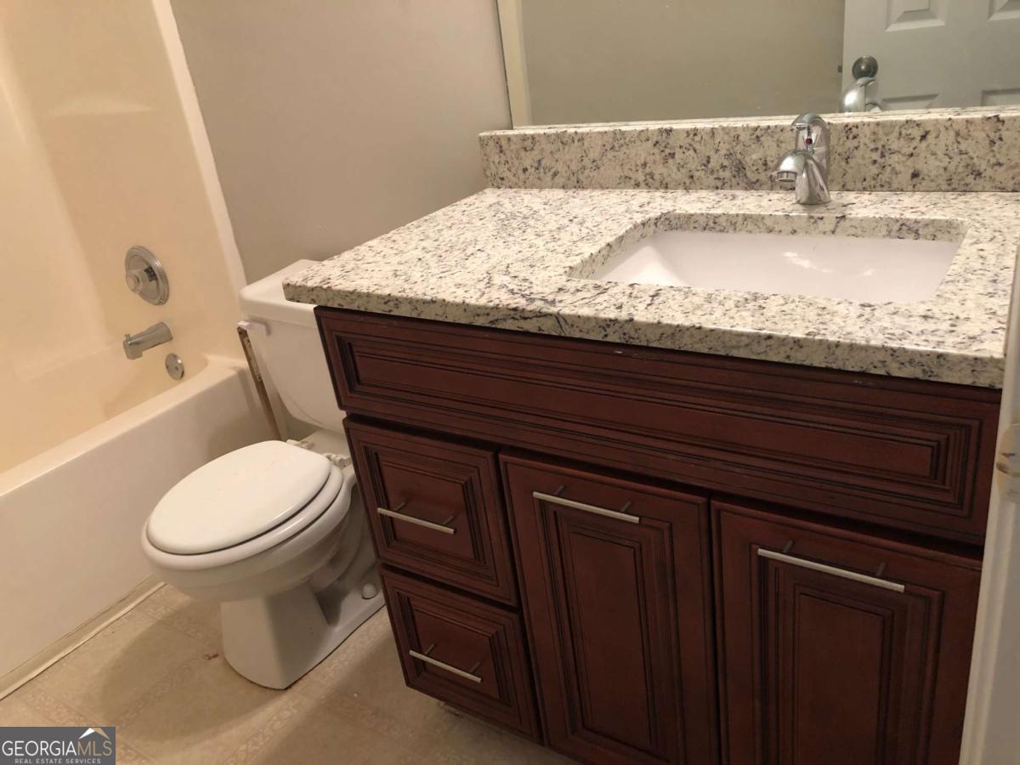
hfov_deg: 63.4
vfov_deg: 49.7
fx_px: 825
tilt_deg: -24.3
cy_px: 382
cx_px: 510
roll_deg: +8.1
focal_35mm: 28
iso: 64
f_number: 1.8
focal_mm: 4
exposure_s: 1/15
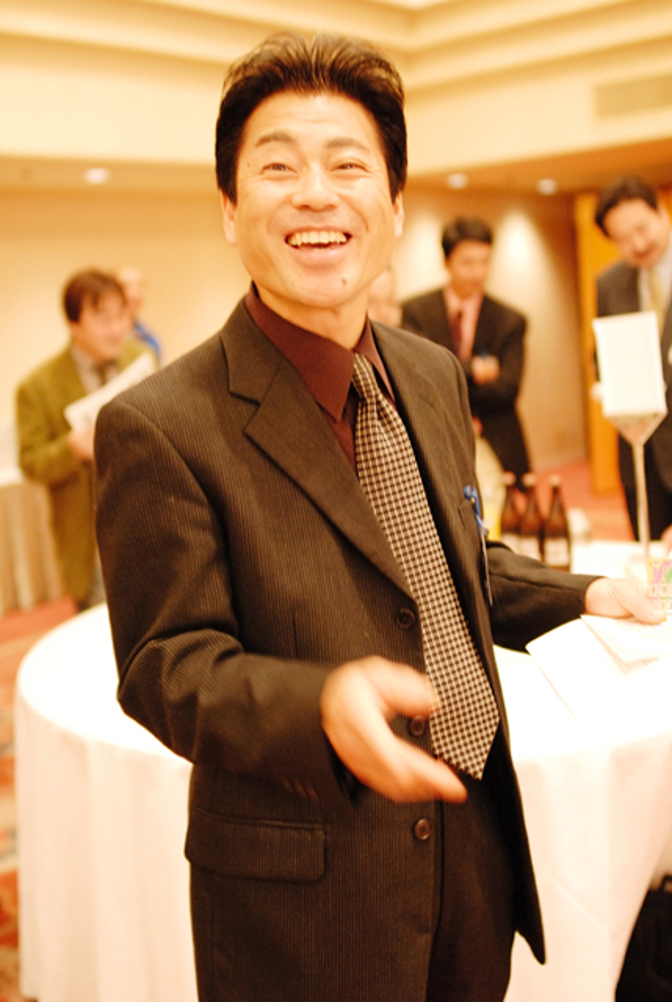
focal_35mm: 42
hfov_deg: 32.0
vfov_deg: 46.3
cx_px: 336
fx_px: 1171
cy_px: 501
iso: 800
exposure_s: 1/45
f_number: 2
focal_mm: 28
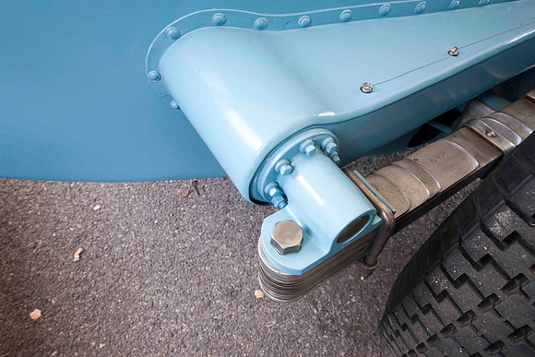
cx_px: 268
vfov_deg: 53.2
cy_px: 178
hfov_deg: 73.7
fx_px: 357
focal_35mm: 24
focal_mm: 24
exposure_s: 1/25
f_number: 10
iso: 400
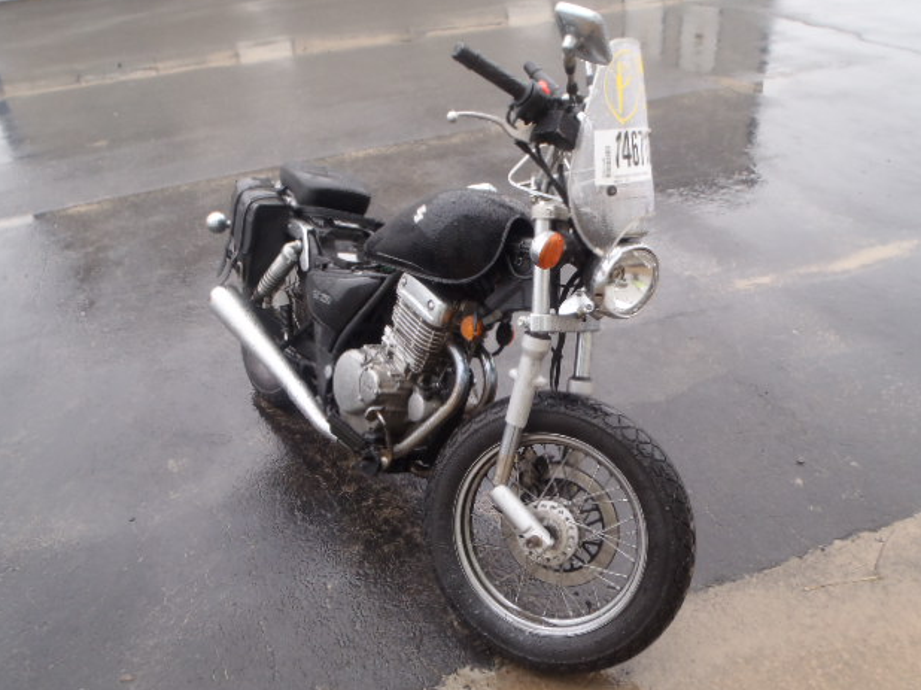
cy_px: 335
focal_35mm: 29
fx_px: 771
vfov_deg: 48.2
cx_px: 447
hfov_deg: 61.7
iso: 125
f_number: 3.5
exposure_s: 1/30
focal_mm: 5
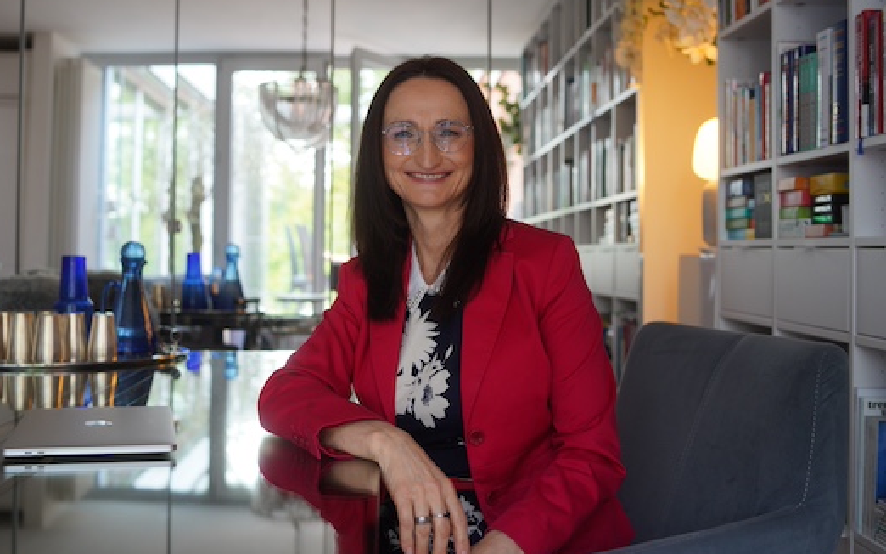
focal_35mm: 41
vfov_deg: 31.2
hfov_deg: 48.1
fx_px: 990
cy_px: 233
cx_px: 379
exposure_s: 1/100
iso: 640
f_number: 2.8
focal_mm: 35
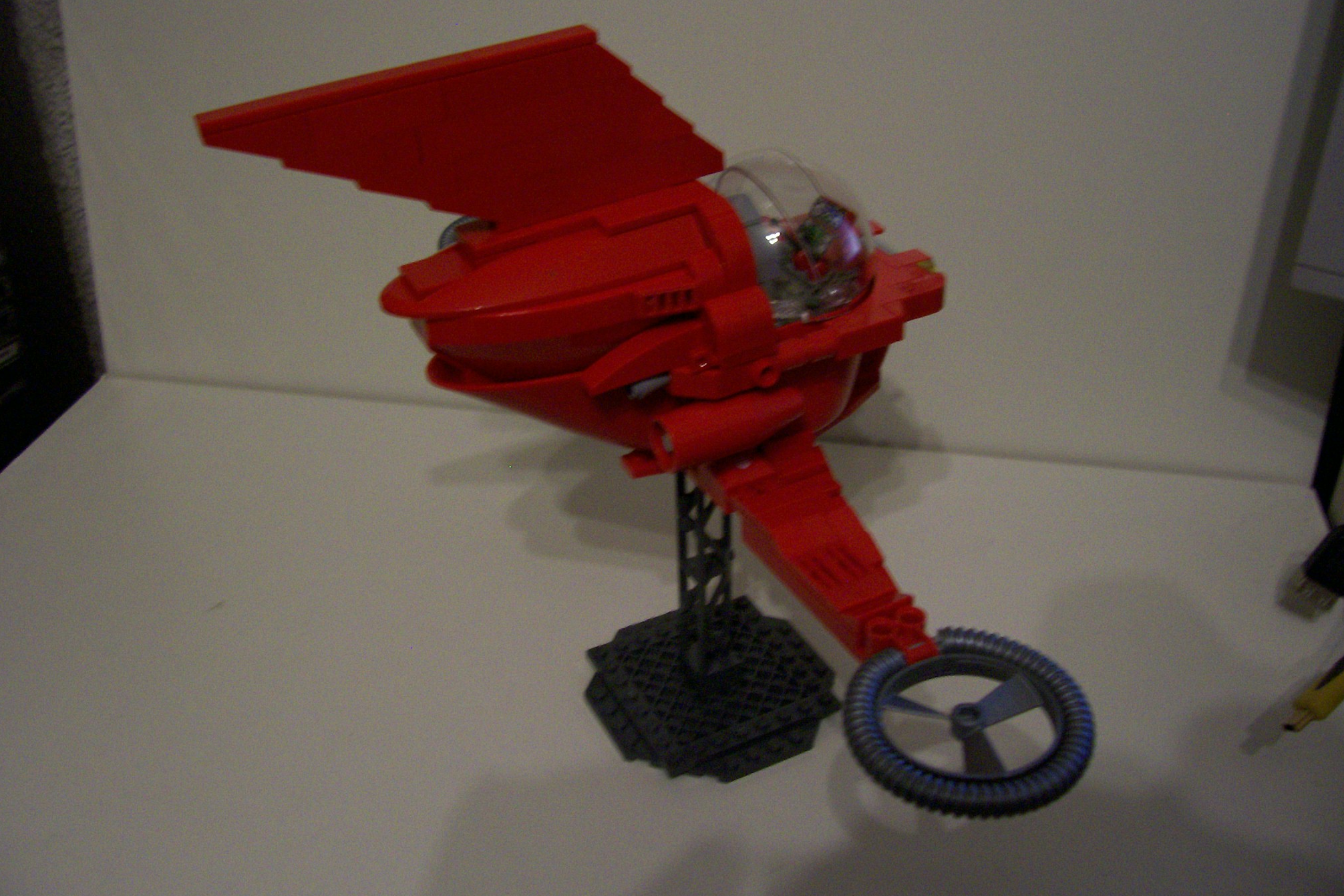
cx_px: 677
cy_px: 404
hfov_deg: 53.1
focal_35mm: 36
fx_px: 1344
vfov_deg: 36.8
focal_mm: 5.6
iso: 160
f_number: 2.7
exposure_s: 1/8
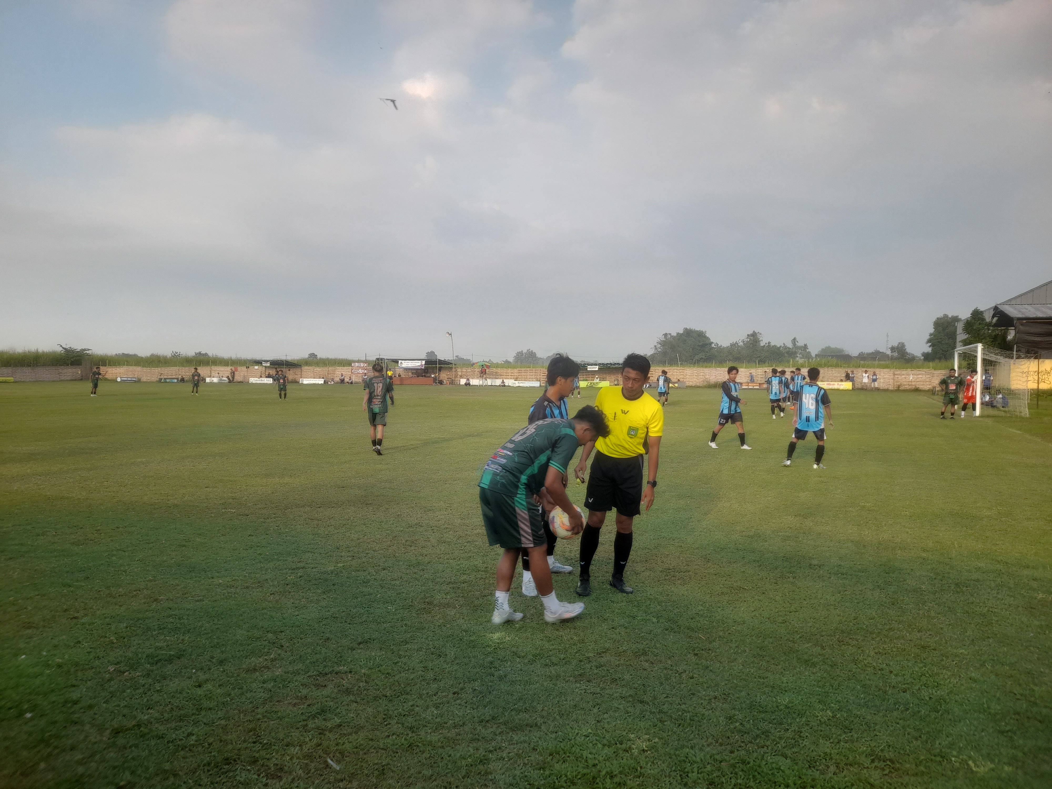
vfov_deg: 54.9
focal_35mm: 25
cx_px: 526
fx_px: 760
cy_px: 394
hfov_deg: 69.4
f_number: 2
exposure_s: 1/198
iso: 20
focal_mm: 4.6
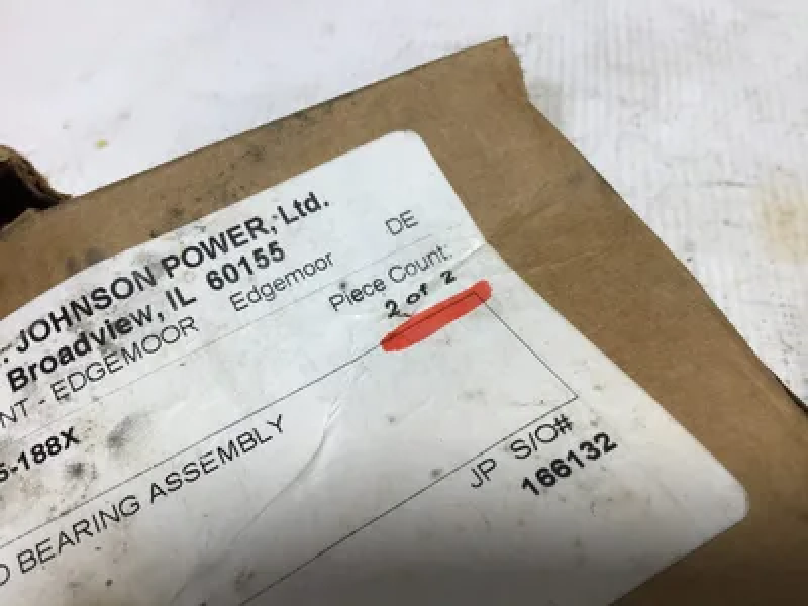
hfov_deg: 58.4
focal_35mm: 31
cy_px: 303
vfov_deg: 45.4
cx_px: 404
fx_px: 724
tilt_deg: -55.9
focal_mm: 3.3
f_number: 2.4
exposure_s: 1/146
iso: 25
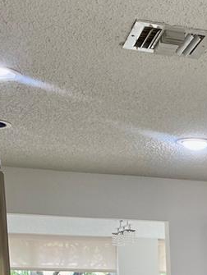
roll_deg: +0.3
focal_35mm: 93
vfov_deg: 18.4
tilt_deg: -5.6
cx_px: 324
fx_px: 740
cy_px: 424
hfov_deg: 14.7
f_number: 1.8
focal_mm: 4.25
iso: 64
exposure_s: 1/60
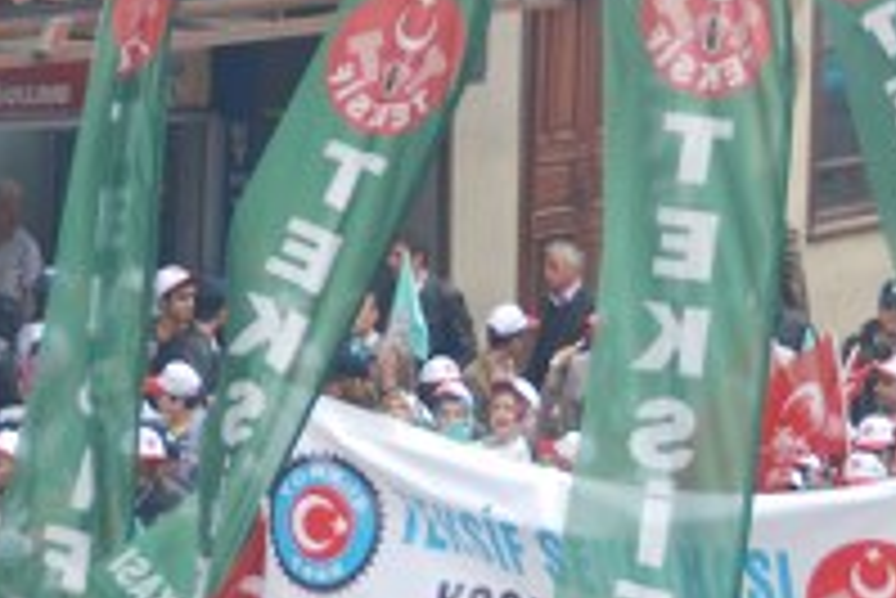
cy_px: 234
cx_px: 230
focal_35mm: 314
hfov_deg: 6.6
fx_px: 7821
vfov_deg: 4.4
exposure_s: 1/125
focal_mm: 52
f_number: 5.6
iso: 200
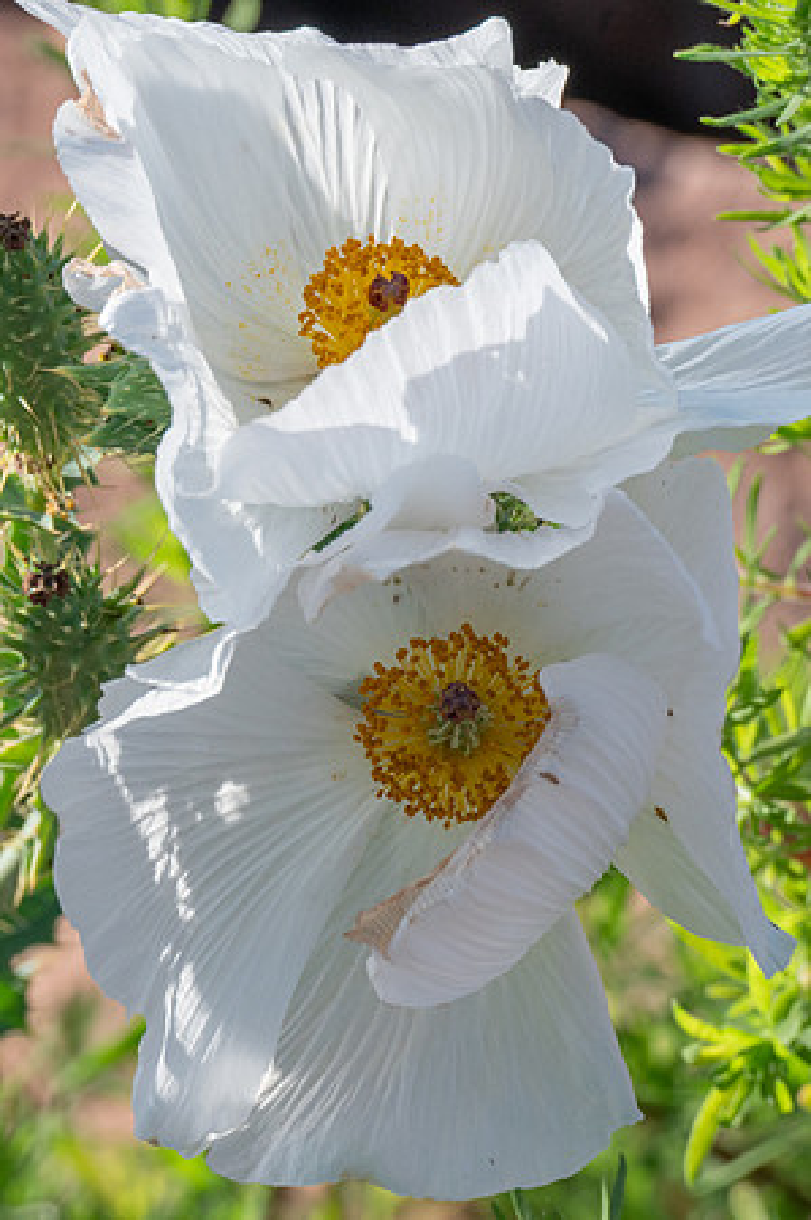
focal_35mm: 411
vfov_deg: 5.0
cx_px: 376
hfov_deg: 3.3
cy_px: 726
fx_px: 13916
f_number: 16
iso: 1000
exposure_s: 1/400
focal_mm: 230
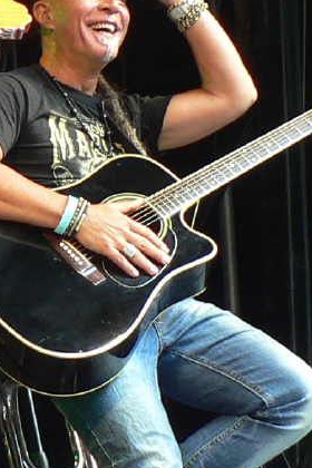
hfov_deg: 26.0
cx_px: 164
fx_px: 676
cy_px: 193
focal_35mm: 52
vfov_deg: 38.1
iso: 100
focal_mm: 6
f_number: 2.8
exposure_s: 1/30
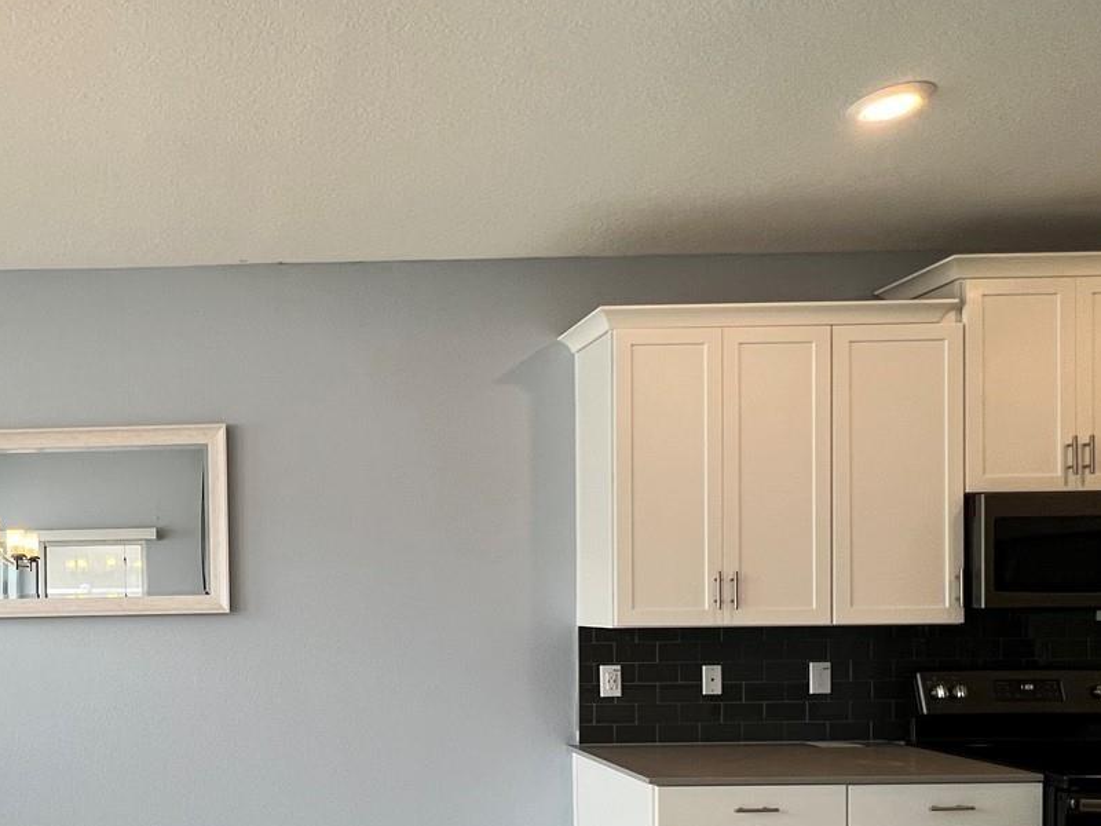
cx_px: 194
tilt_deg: -0.5
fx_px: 827
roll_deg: +1.0
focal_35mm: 26
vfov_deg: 50.9
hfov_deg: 60.8
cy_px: 615
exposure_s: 1/120
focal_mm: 1.57
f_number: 1.8
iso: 125
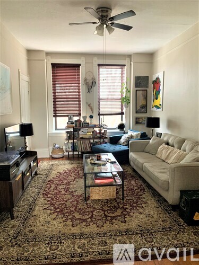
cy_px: 132
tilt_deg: -5.8
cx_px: 100
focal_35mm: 26
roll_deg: +0.2
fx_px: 199
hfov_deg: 53.1
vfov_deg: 67.3
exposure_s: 1/46
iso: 400
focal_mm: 4.25
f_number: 1.8
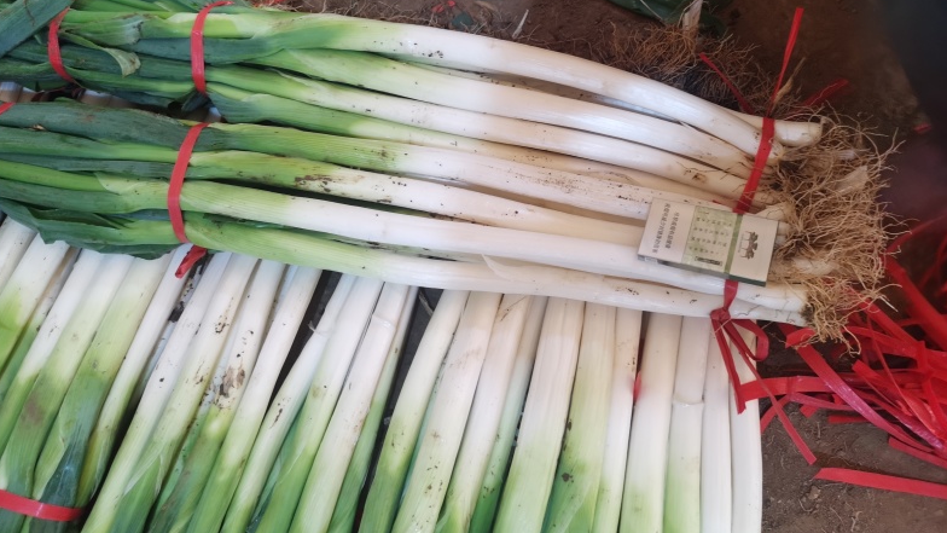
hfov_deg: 64.3
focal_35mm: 30
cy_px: 209
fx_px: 753
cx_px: 467
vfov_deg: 38.8
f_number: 1.8
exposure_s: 1/33.3
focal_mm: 5.58
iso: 320
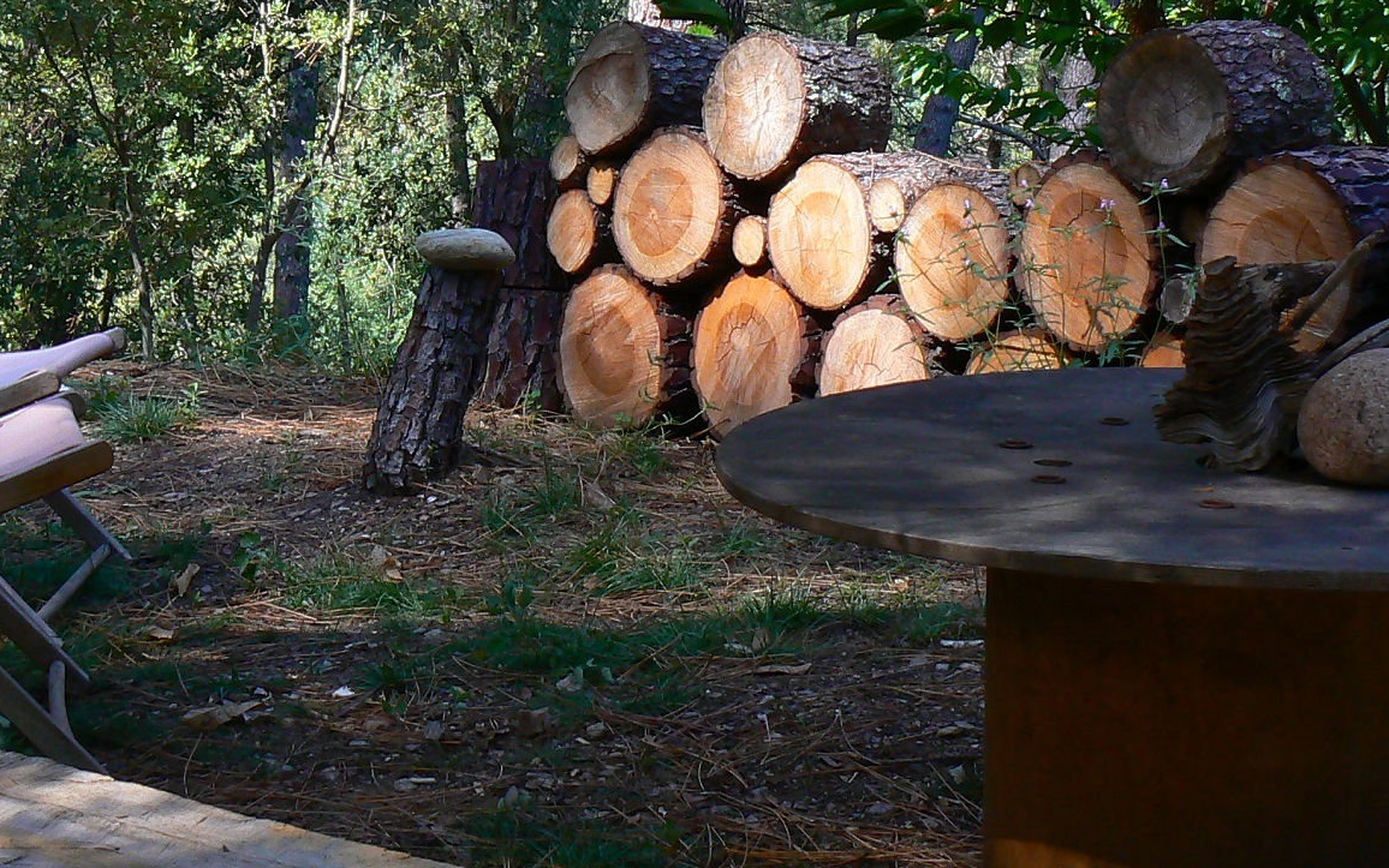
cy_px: 270
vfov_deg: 19.6
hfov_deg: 30.8
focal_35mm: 66
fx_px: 2499
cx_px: 439
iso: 80
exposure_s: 1/80
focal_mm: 6
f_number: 4
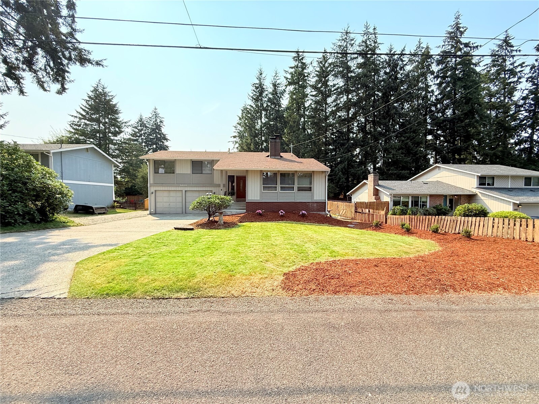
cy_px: 202
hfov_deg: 102.1
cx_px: 270
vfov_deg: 85.7
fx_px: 218
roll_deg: -0.8
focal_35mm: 14
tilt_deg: -0.3
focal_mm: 2.22
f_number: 2.2
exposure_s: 1/1087
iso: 64
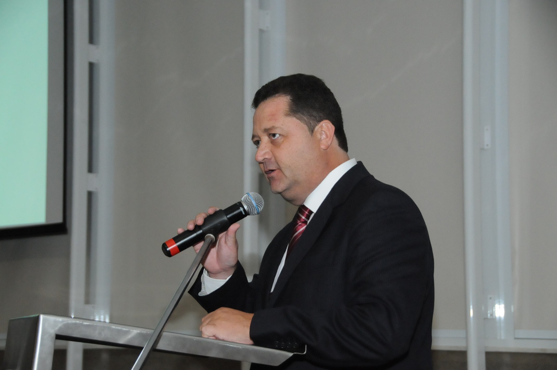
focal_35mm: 75
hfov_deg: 27.0
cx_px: 278
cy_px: 185
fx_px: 1159
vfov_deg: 18.1
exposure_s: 1/250
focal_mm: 50
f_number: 4.8
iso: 3200
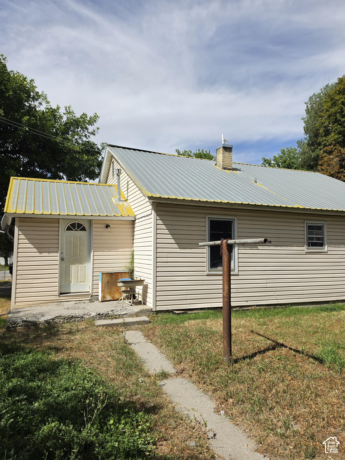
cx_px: 172
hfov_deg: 58.9
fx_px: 306
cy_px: 230
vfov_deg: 73.9
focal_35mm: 23
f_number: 1.4
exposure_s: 1/7939
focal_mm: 6.5
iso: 50
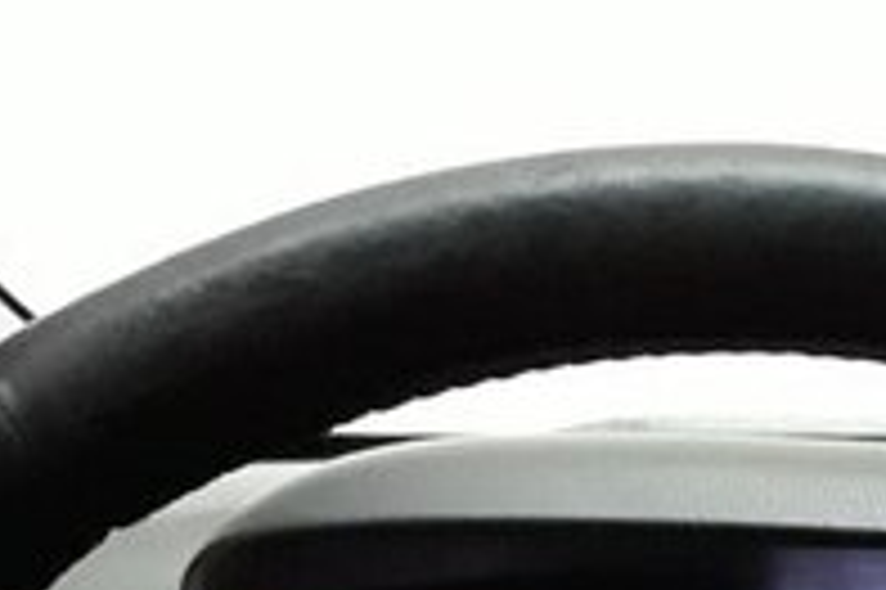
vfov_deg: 13.6
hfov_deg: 20.4
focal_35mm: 94
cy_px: 908
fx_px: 2311
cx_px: 1048
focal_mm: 3.71
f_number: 1.7
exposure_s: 1/25
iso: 500
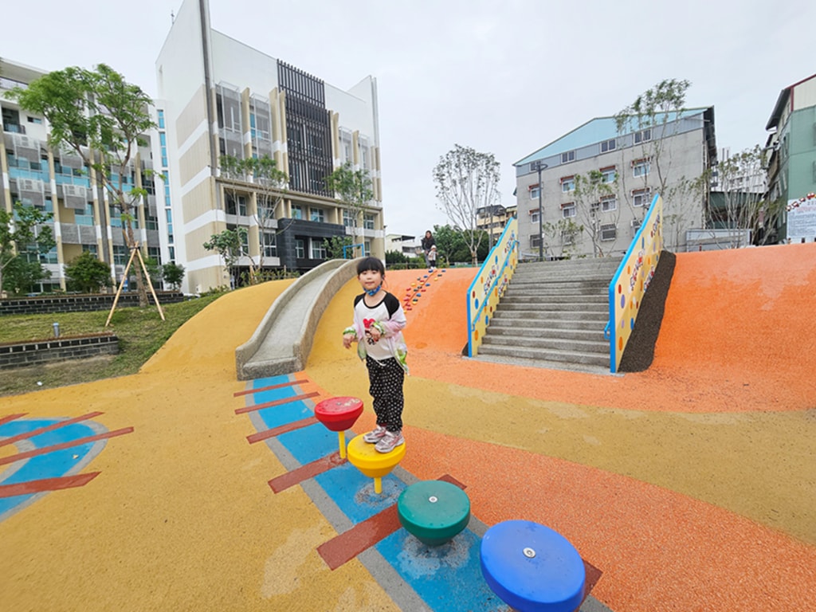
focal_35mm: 13
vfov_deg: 89.9
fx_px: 306
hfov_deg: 106.2
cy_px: 306
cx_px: 408
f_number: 2.2
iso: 50
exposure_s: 1/1372
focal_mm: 2.2
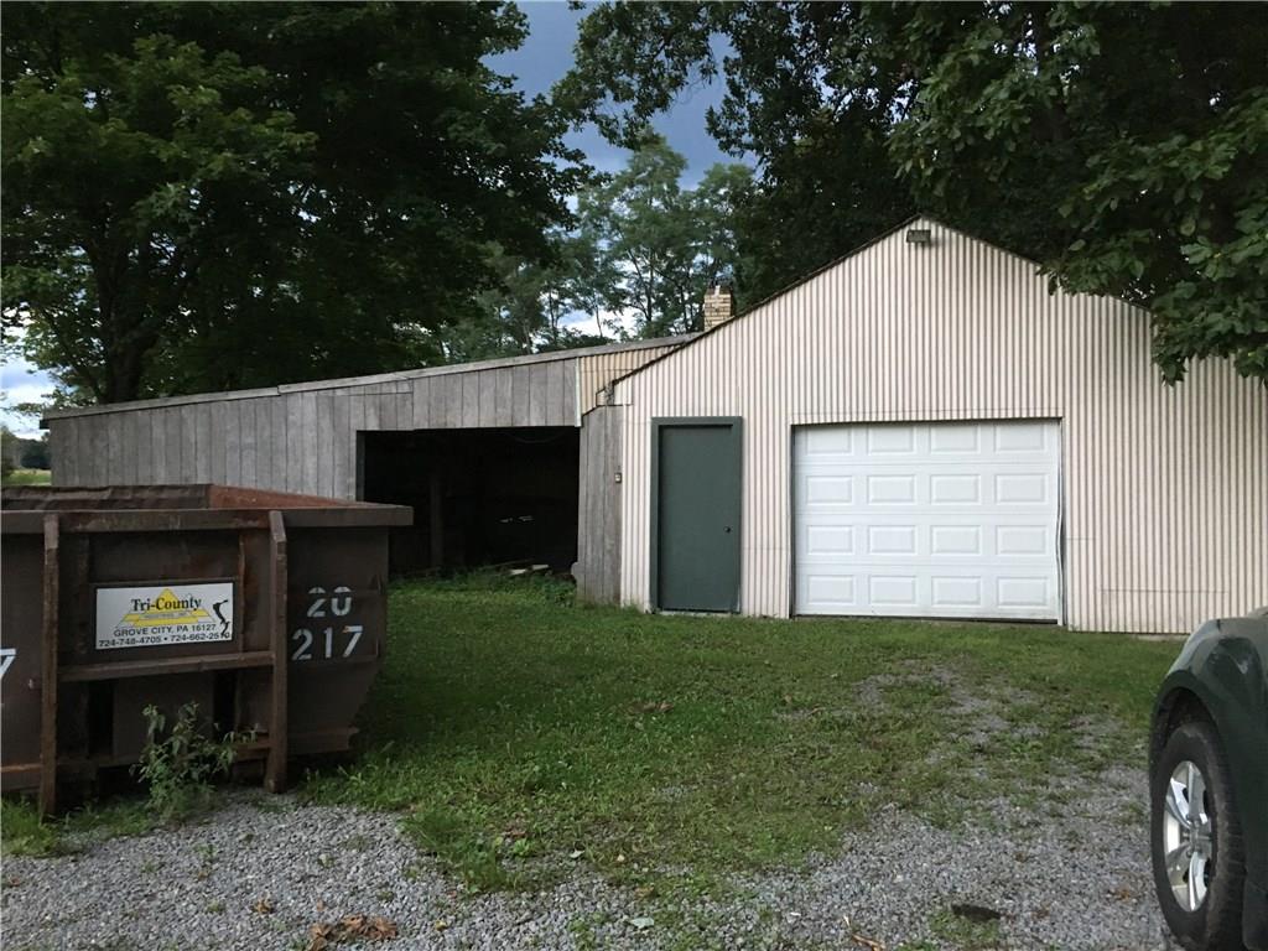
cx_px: 634
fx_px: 1062
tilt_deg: +1.2
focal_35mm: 29
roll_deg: +0.8
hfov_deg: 61.7
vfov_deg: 48.2
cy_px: 476
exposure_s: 1/24
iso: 200
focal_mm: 4.15
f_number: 2.2
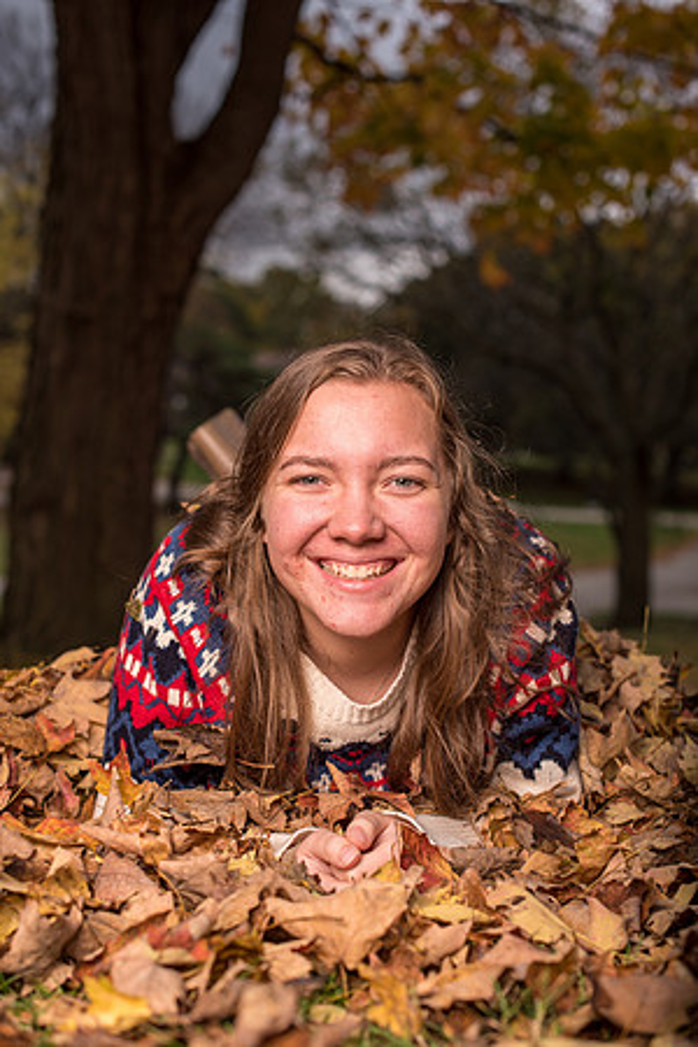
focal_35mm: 50
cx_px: 349
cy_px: 524
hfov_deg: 27.0
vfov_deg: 39.6
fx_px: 1454
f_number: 3.5
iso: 100
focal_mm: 50
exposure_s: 1/250
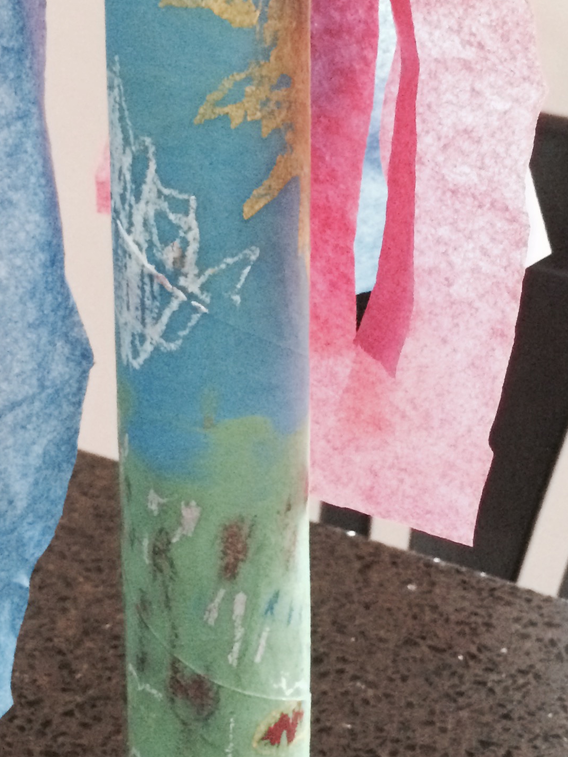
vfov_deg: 29.4
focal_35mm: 66
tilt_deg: -27.0
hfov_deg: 22.2
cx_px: 327
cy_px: 375
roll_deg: -0.4
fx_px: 1444
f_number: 2.2
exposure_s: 1/15
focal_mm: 4.15
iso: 640
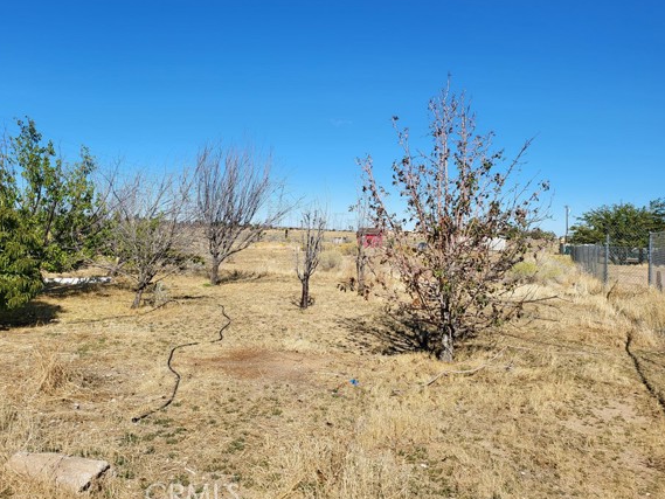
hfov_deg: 65.3
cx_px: 317
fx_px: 519
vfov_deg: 51.3
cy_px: 230
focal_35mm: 27
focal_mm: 5
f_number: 1.8
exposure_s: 1/2760
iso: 40
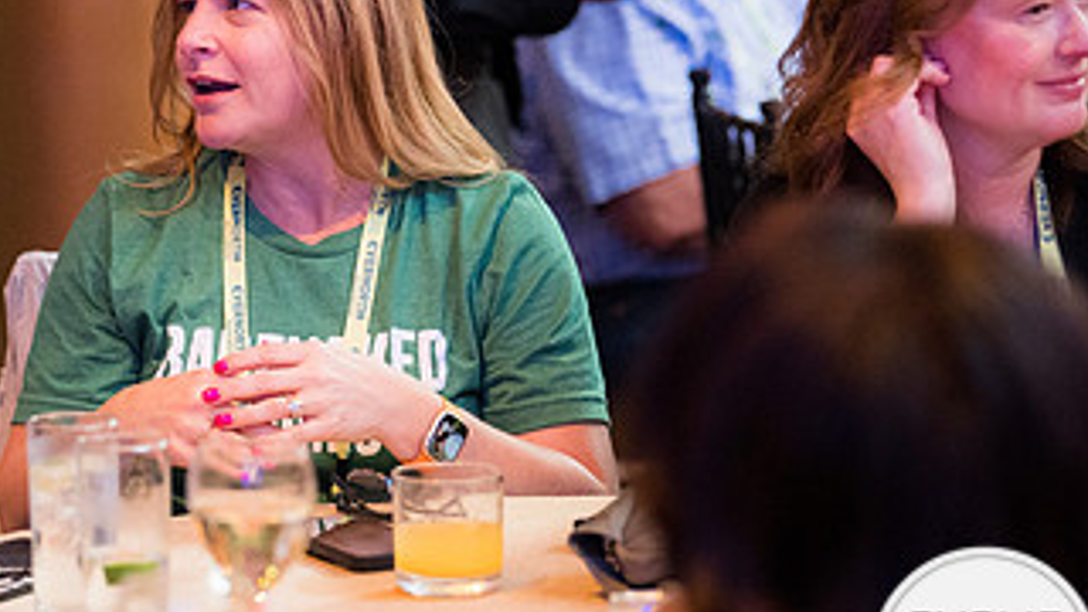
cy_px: 230
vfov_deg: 5.8
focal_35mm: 208
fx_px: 6001
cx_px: 228
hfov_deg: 10.3
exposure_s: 1/125
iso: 3200
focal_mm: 105
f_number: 2.8
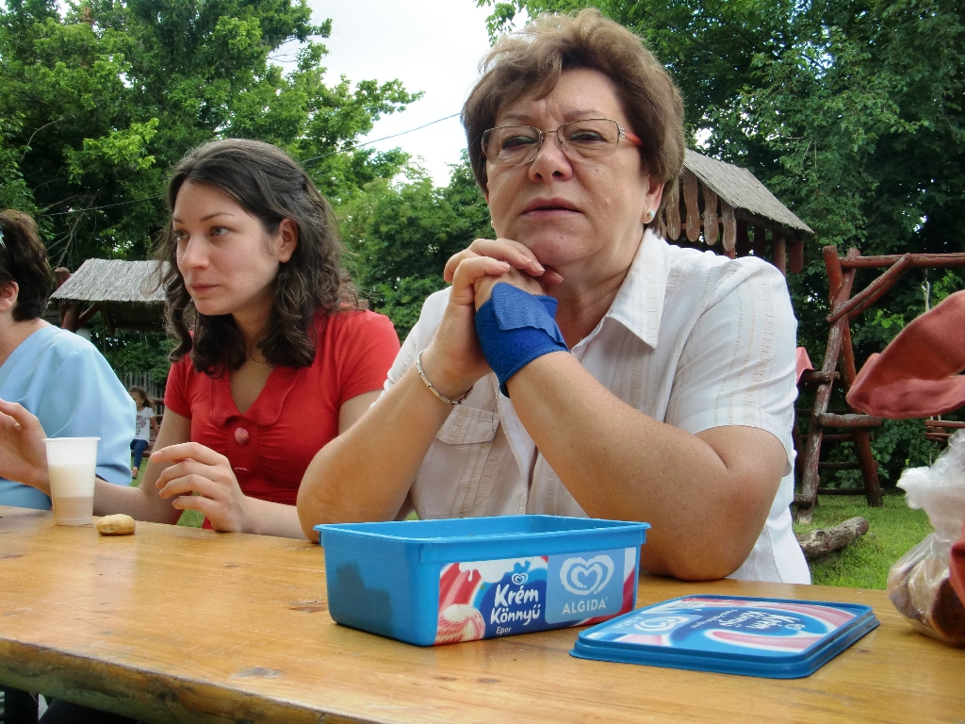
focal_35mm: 38
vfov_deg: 37.7
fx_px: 1059
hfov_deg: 49.0
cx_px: 482
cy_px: 362
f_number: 3.9
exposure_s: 1/200
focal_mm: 6.66
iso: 64
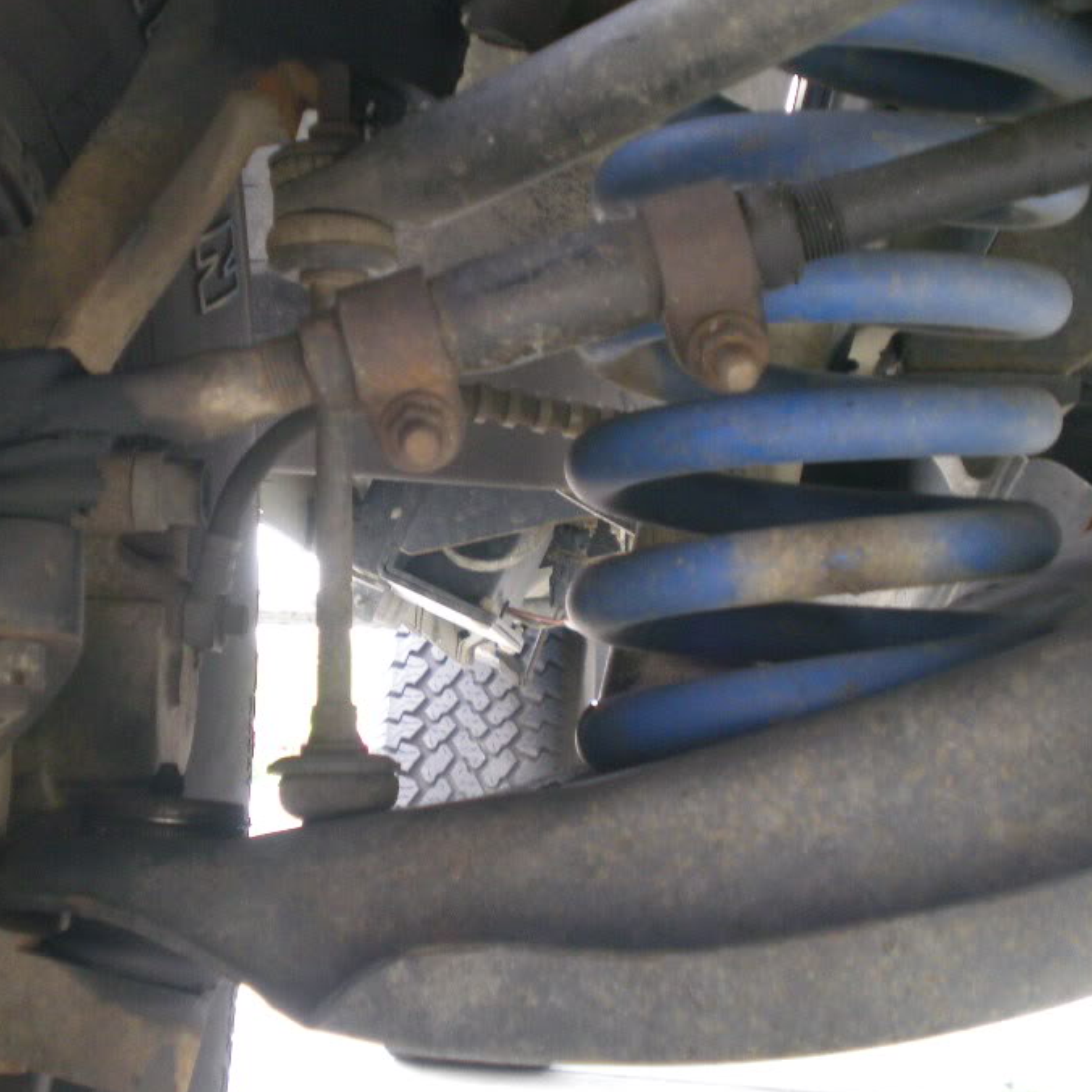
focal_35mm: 75
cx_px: 355
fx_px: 2677
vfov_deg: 23.0
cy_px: 478
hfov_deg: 22.9
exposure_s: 1/37.2
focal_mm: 9.3
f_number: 3.9
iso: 200
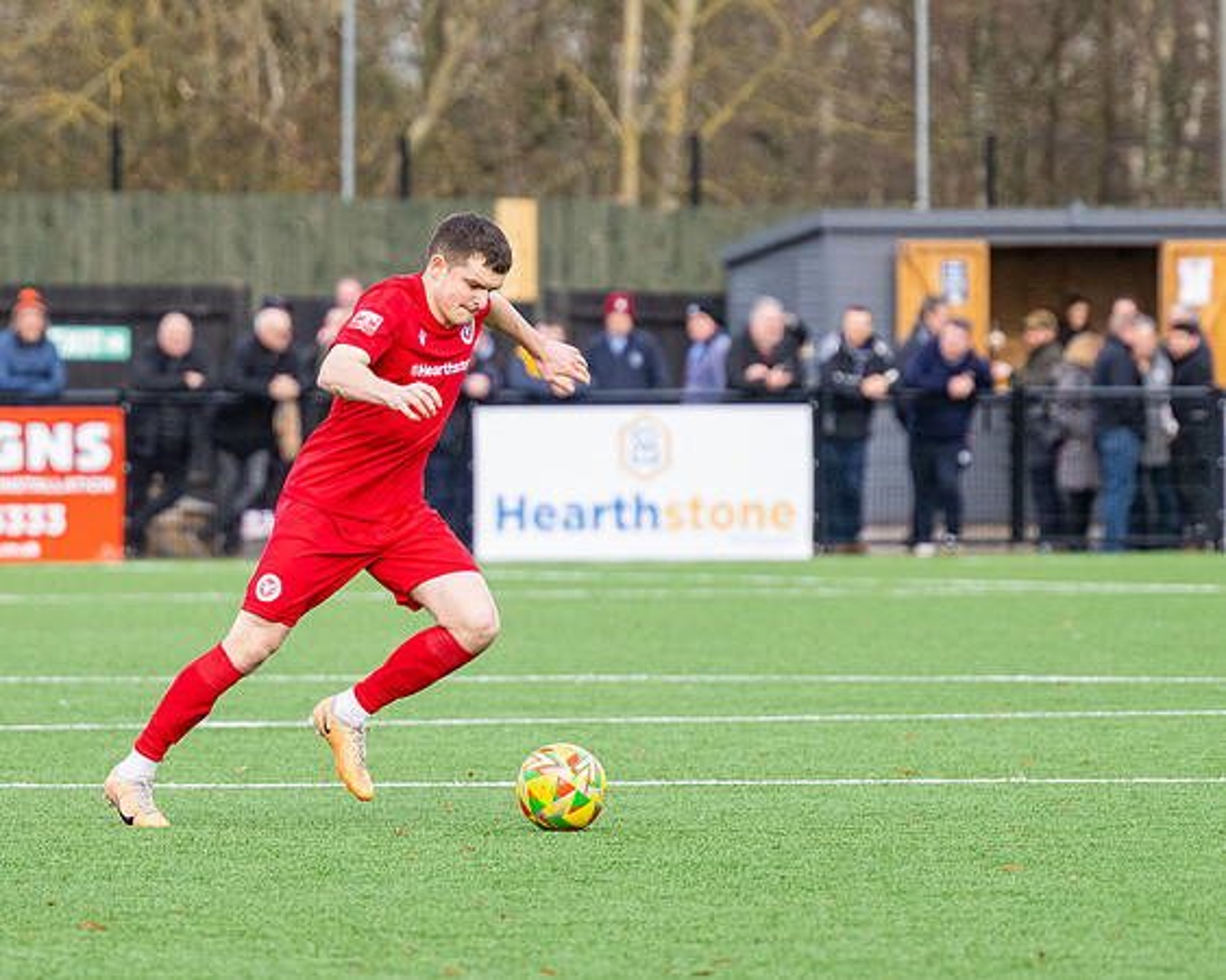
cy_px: 357
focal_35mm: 467
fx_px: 16956
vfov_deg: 3.3
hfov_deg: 4.1
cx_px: 320
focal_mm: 195
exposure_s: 1/1600
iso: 800
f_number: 4
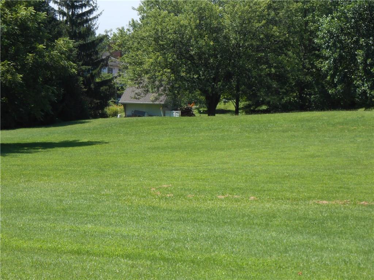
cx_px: 187
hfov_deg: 18.7
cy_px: 140
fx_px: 1134
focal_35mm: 105
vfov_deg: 14.1
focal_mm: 18.7
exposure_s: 1/320
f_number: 5
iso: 80
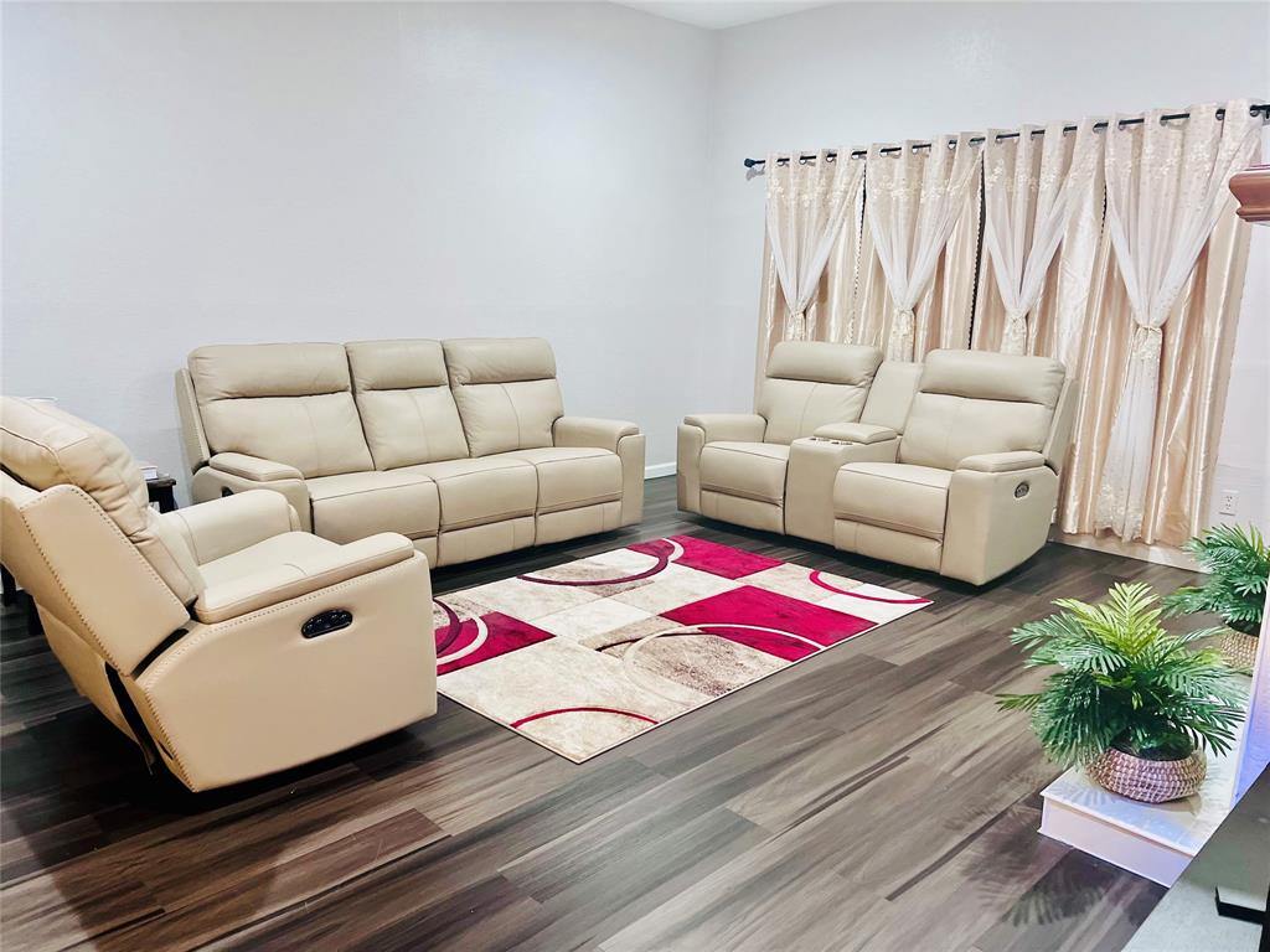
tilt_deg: -12.1
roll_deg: -1.3
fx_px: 954
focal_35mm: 26
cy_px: 476
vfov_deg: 53.1
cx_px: 635
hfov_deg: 67.3
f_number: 1.5
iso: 320
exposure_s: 1/60
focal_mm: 5.7
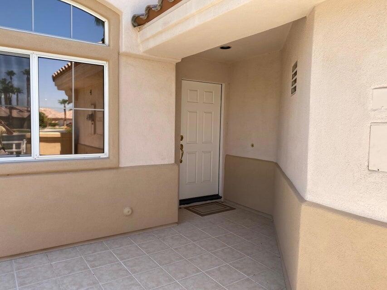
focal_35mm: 26
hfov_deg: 67.3
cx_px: 194
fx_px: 291
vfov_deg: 53.1
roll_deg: -1.5
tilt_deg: -3.2
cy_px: 145
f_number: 1.8
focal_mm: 4.25
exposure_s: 1/858
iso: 32
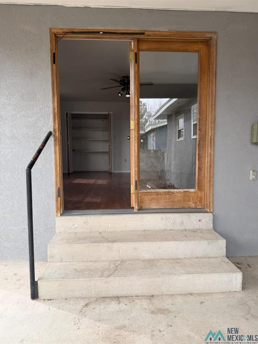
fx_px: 239
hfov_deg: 56.8
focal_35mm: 24
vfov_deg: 71.6
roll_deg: +0.0
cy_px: 172
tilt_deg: -4.5
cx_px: 129
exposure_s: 1/399
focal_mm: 6.76
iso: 100
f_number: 1.78
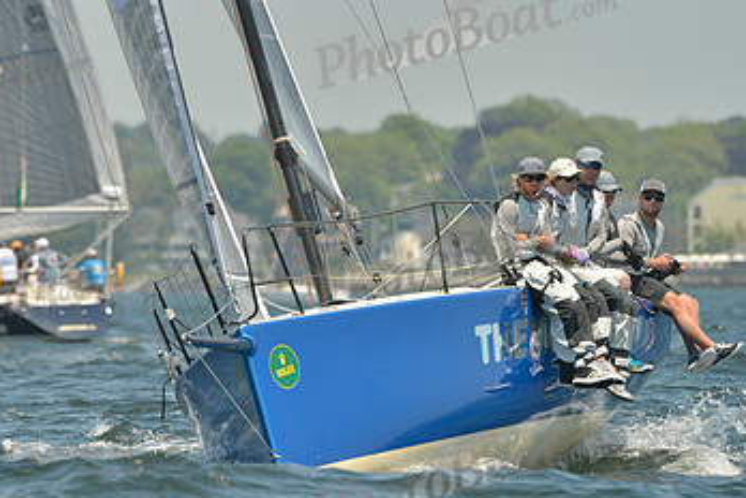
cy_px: 175
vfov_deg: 2.1
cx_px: 206
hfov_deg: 3.1
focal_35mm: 667
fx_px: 13821
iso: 280
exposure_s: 1/1250
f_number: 6.3
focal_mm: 400
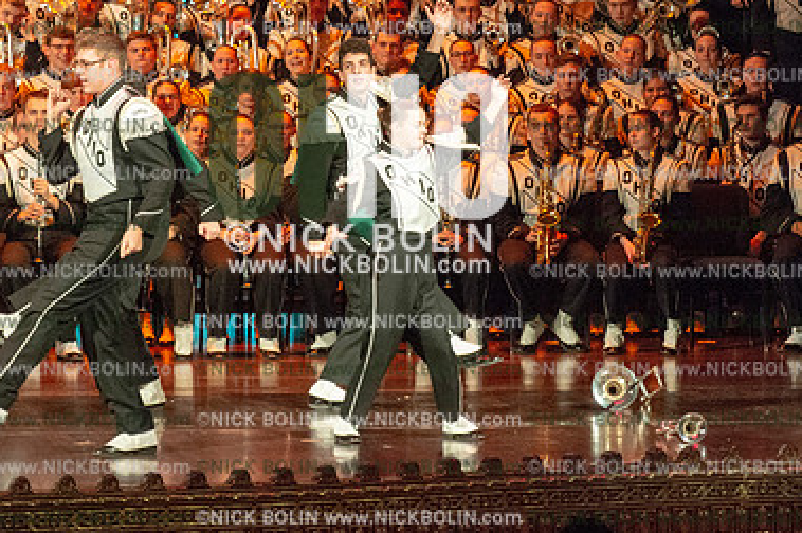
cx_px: 358
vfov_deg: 4.7
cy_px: 173
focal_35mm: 291
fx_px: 6477
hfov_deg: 7.1
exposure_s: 1/320
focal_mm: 190
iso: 8000
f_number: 5.6
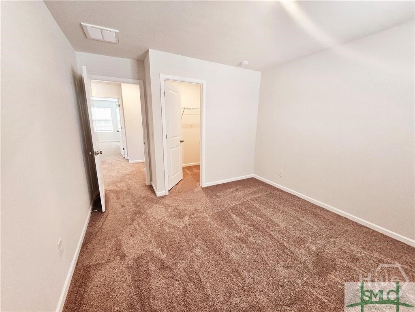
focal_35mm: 13
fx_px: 156
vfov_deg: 89.9
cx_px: 208
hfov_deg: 106.2
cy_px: 156
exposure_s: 1/60.2
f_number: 2.2
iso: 320
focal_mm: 1.74
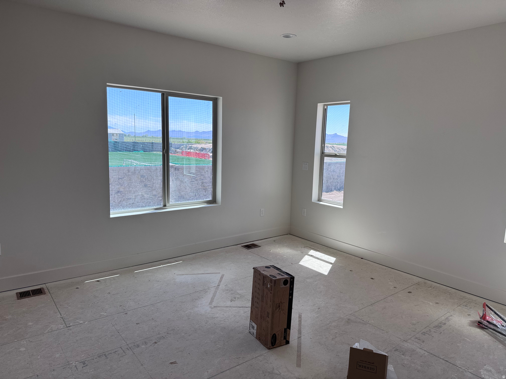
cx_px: 253
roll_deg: -2.0
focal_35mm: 24
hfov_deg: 71.6
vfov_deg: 56.8
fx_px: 351
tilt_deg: -8.1
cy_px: 190
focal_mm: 6.76
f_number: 1.78
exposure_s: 1/782
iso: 80
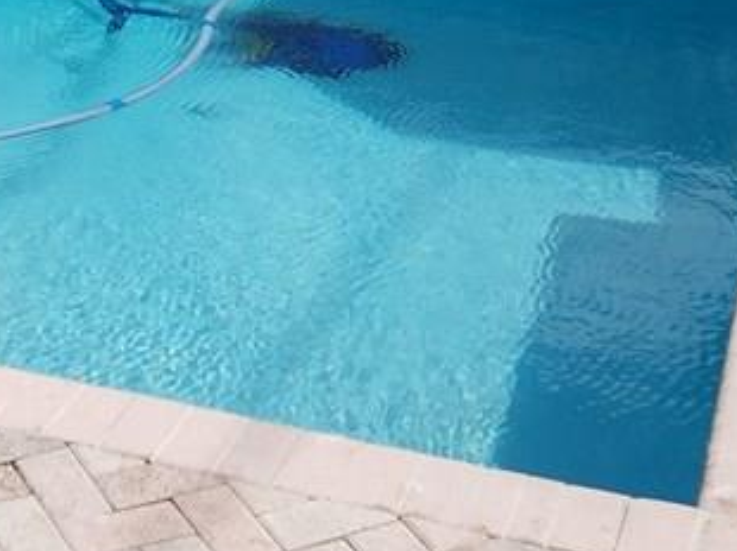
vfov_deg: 15.7
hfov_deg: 22.3
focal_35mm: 86
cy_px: -297
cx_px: 83
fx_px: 1830
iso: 50
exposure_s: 1/4992
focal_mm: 4.2
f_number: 1.7
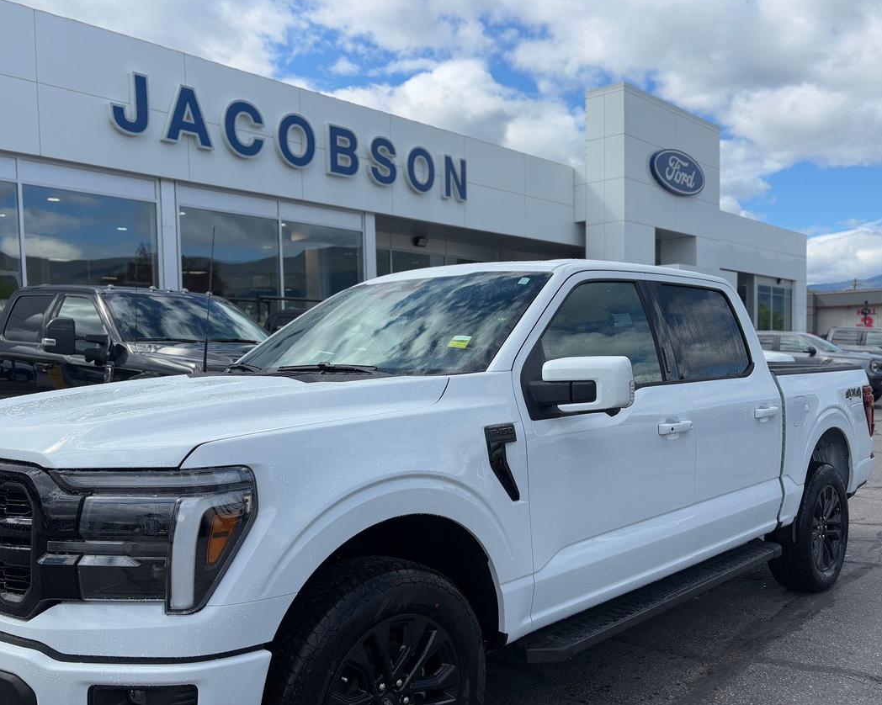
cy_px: 394
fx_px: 809
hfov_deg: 57.1
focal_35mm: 31
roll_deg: +1.1
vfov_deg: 47.0
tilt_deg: -2.9
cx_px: 470
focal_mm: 5.96
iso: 50
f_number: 1.6
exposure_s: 1/2985
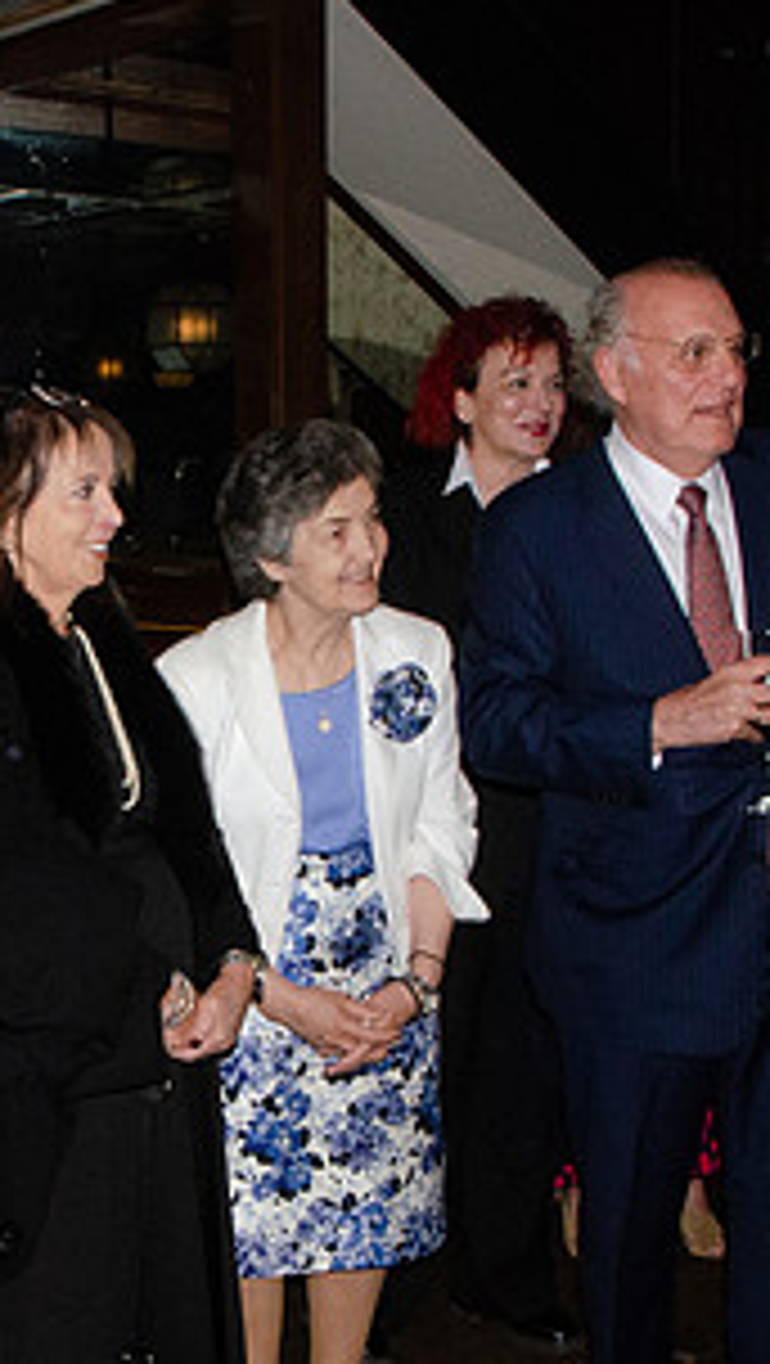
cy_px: 716
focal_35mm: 54
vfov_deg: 38.5
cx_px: 95
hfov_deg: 21.8
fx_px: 1955
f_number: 20
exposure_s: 1/160
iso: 2500
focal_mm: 18
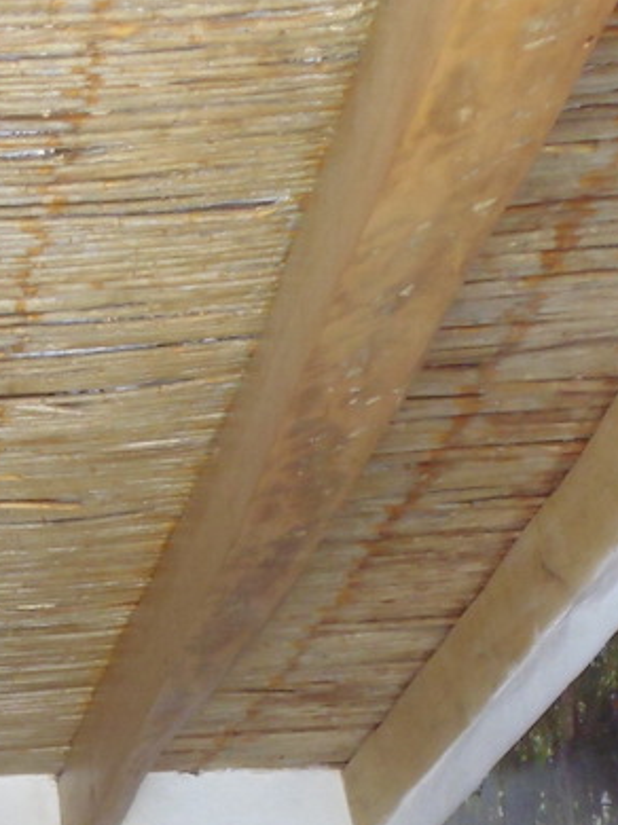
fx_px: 2740
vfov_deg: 16.7
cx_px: -324
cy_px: 864
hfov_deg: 12.2
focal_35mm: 115
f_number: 3.2
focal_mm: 5.3
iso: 100
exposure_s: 1/100
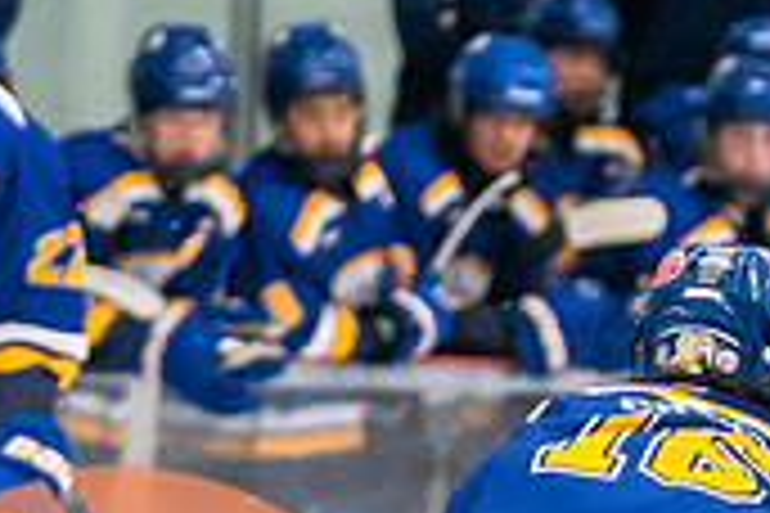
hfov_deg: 2.8
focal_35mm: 738
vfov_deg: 1.9
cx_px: 585
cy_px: 757
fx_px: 15784
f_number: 2.8
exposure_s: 1/1250
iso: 3200
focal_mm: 102
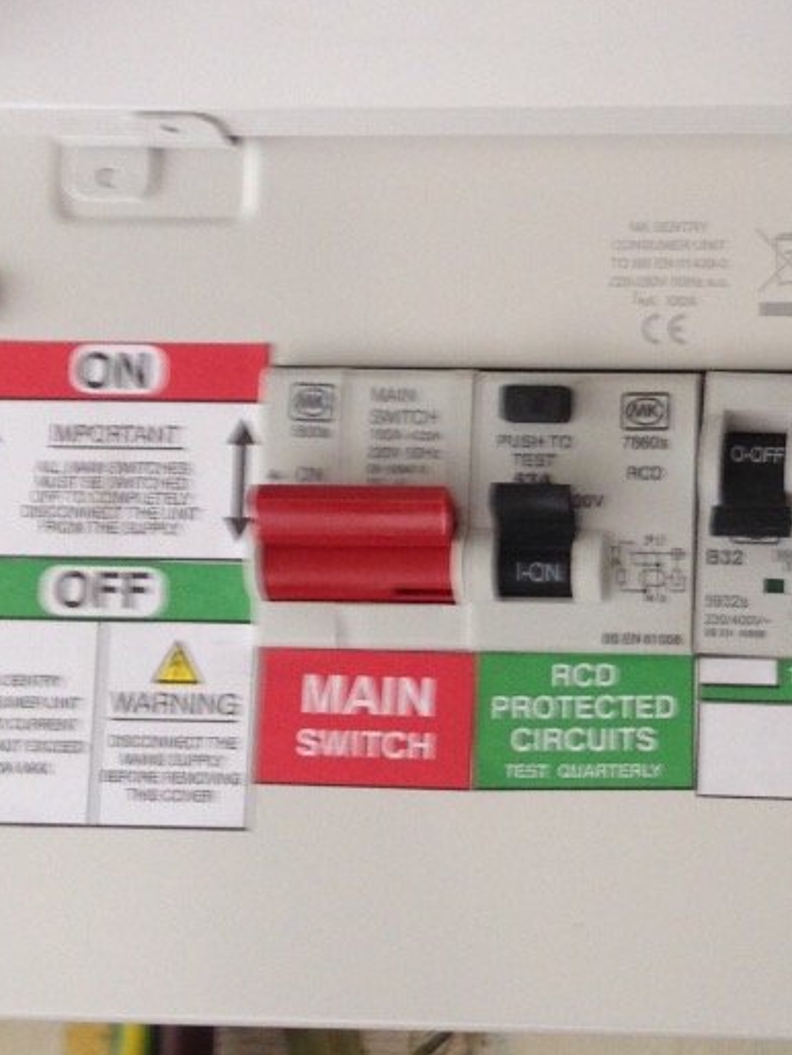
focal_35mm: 77
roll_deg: +0.5
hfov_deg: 18.5
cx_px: 837
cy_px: 367
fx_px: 2347
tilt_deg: +6.4
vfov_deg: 25.2
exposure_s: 1/20
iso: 64
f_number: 2.4
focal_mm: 4.12
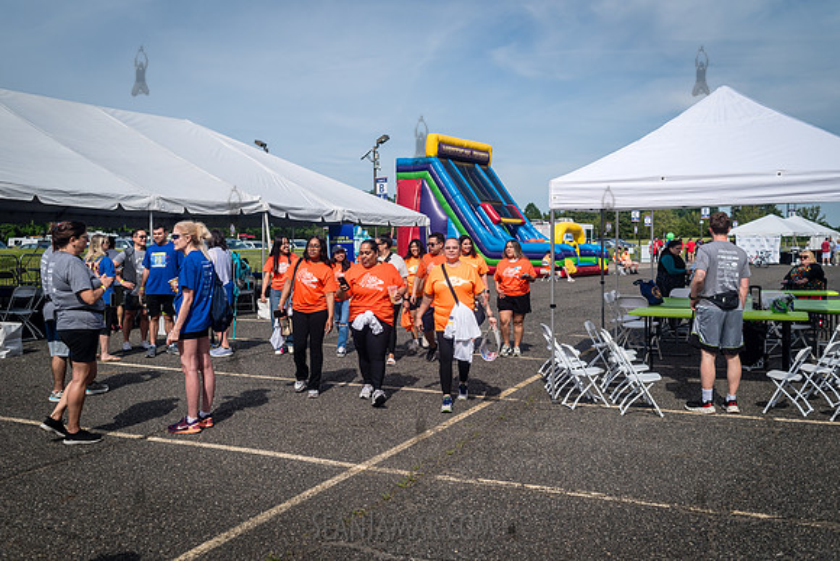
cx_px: 420
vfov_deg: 37.9
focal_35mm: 35
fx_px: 817
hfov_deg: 54.4
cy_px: 280
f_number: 4
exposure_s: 1/3200
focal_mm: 35
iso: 200
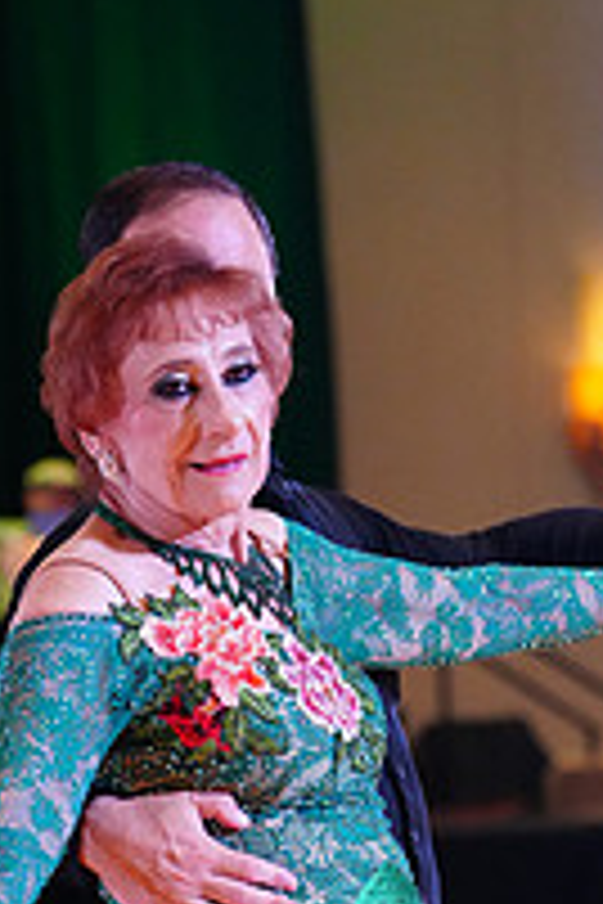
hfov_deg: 6.8
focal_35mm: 202
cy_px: 1111
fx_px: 5075
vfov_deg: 10.0
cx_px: 317
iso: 5000
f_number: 2.8
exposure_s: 1/400
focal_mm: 70
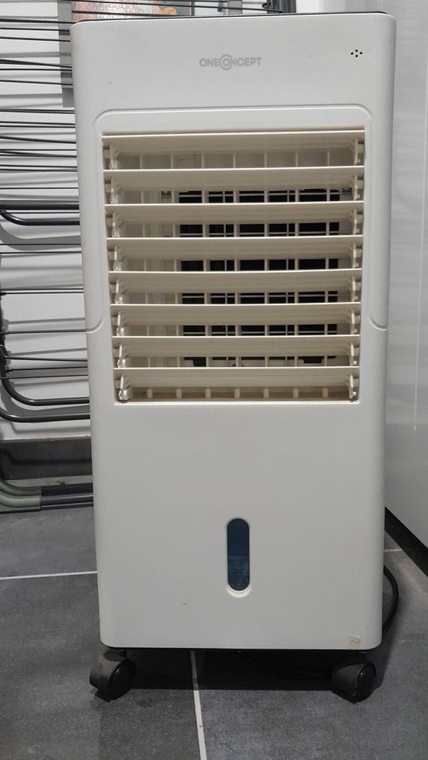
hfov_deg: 38.8
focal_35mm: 30
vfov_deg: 64.3
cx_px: 247
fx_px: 605
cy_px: 374
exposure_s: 1/25
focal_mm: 4
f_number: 1.8
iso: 500
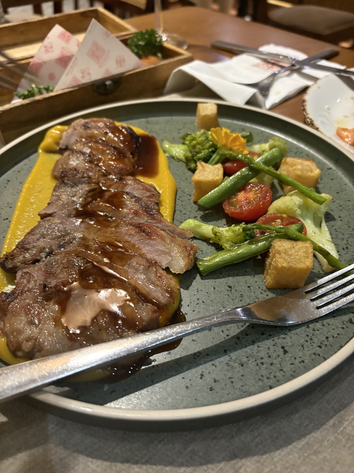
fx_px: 355
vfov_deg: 67.3
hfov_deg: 53.1
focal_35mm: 26
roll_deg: +2.2
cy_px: 236
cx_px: 177
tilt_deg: -40.7
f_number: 1.6
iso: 400
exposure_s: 1/40
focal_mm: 5.96
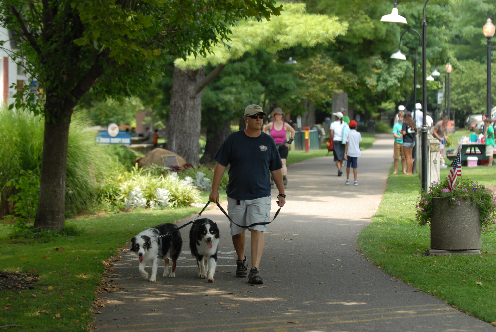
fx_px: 1552
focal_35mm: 112
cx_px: 248
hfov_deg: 18.2
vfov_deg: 12.2
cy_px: 166
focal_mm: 75
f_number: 2.8
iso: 400
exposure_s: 1/1250
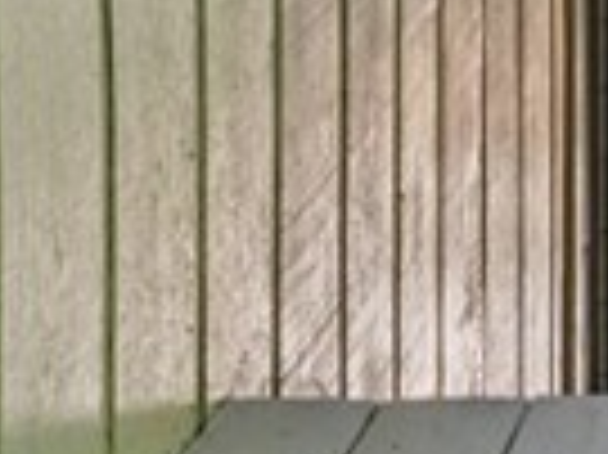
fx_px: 2562
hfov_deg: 12.1
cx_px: 1202
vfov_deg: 8.9
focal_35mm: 146
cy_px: -715
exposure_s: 1/10
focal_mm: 20
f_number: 13
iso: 100
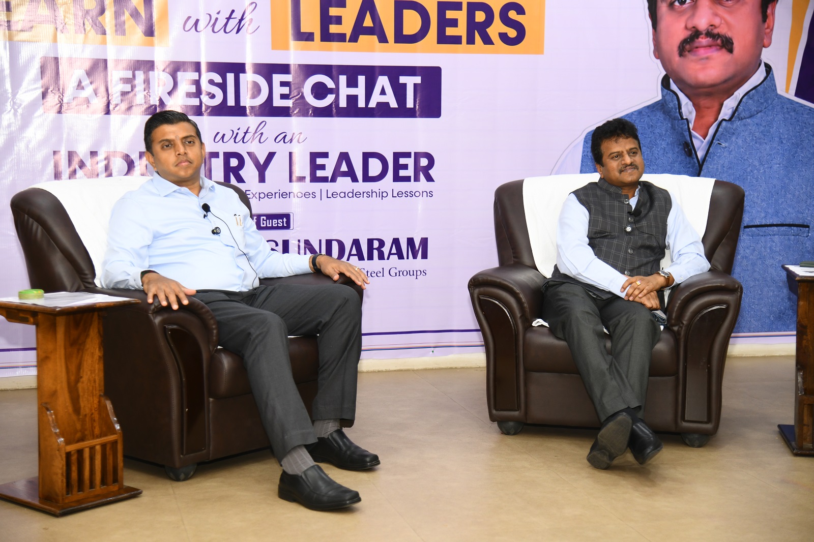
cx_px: 407
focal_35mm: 62
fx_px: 1402
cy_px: 271
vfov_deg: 21.9
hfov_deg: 32.4
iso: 800
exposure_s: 1/160
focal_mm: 62
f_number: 4
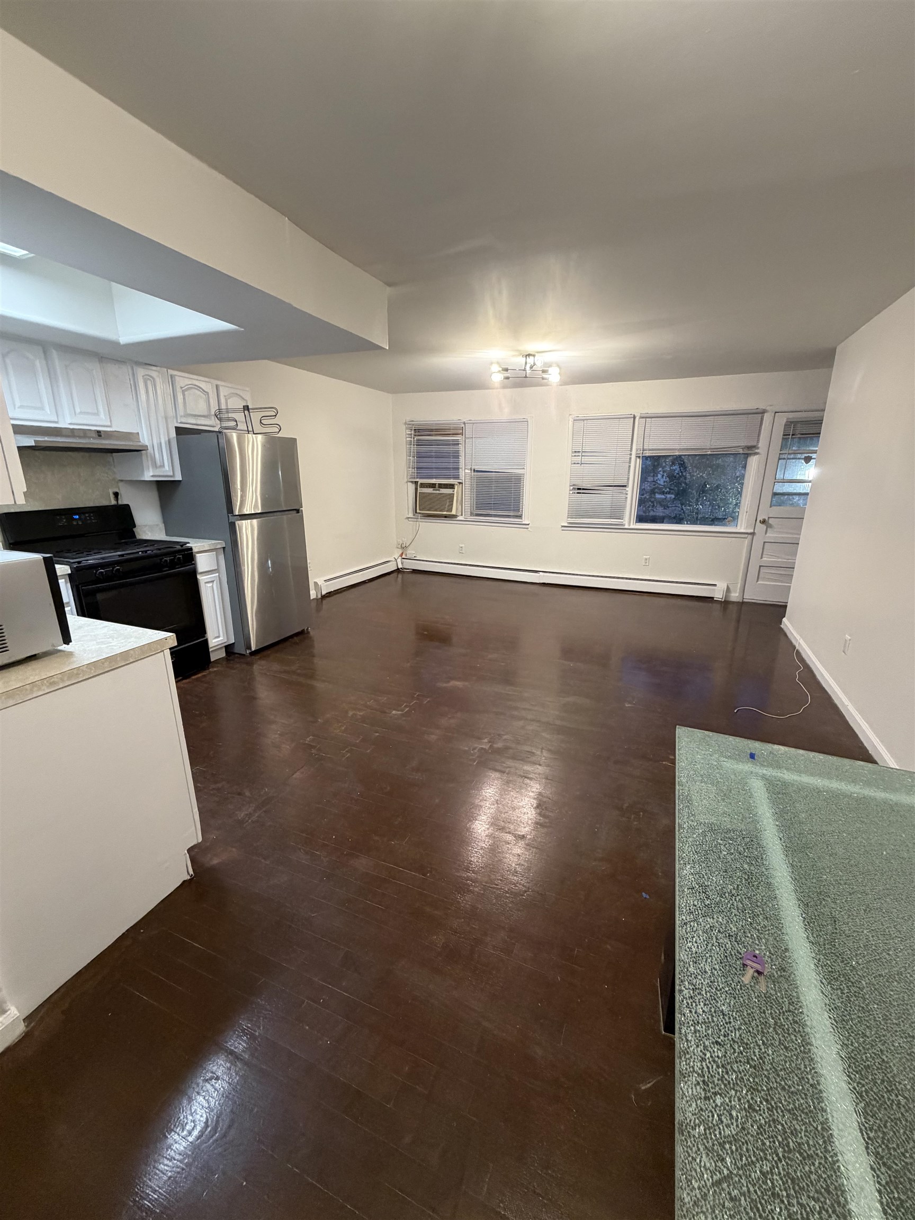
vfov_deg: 102.1
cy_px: 610
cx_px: 458
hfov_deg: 85.7
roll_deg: -0.6
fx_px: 493
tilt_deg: -16.0
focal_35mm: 14
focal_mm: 2.22
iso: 320
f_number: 2.2
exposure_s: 1/60
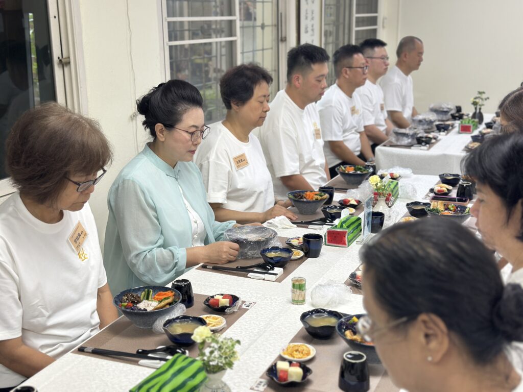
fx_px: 725
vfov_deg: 30.3
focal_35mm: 48
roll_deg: -0.2
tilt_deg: -14.0
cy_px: 196
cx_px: 262
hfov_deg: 39.7
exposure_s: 1/50
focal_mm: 6.86
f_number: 1.78
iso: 64
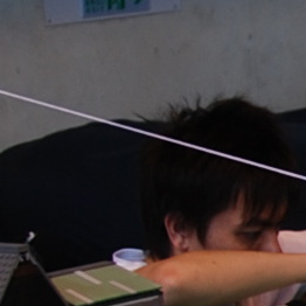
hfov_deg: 5.2
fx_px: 3110
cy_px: 388
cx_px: 1038
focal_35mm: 311
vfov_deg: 5.6
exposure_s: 1/10
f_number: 3.8
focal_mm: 22
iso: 100
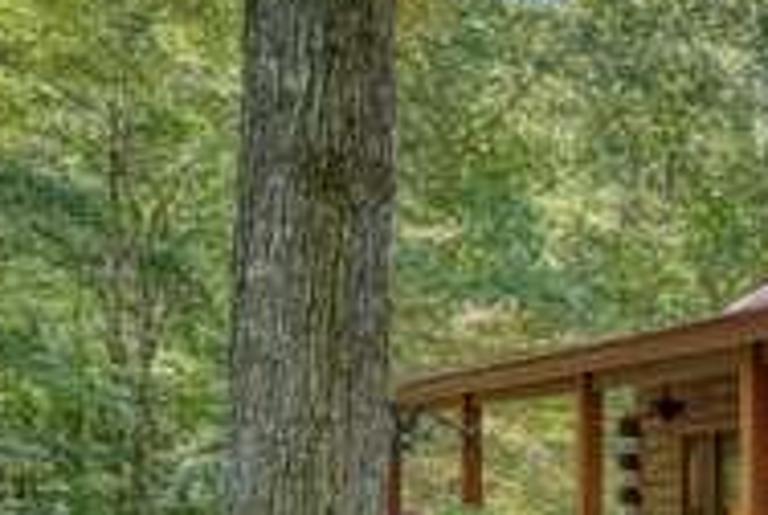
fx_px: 1132
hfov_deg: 26.4
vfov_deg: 24.4
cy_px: 519
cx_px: 1168
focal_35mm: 53
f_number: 8
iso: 100
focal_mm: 10
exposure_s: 1/1.25
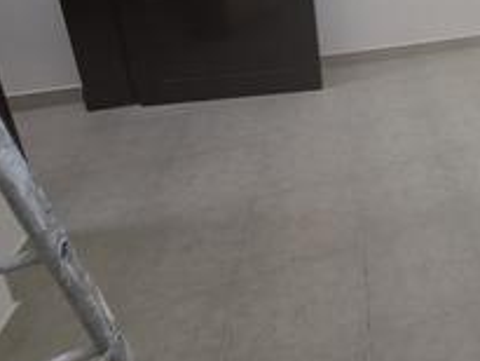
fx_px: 402
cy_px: -25
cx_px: 530
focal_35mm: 29
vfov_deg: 40.3
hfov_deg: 45.7
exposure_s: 1/100
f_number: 1.9
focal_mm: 2.2
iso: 100
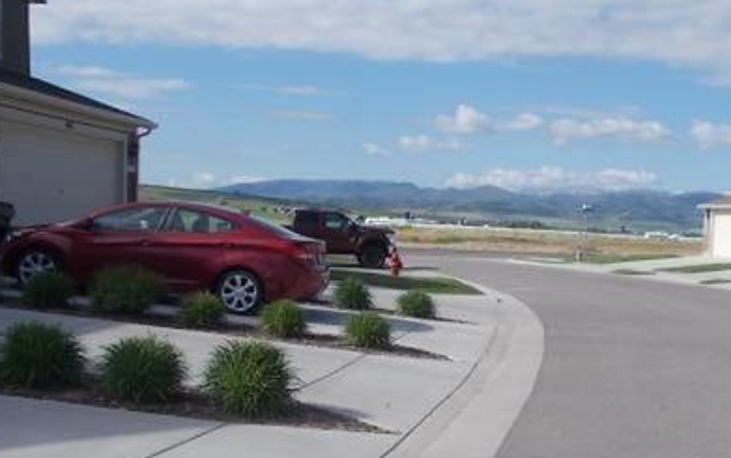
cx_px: 542
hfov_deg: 37.9
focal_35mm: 52
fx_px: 1037
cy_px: 322
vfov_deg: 24.7
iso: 80
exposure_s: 1/160
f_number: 8.6
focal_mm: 5.3
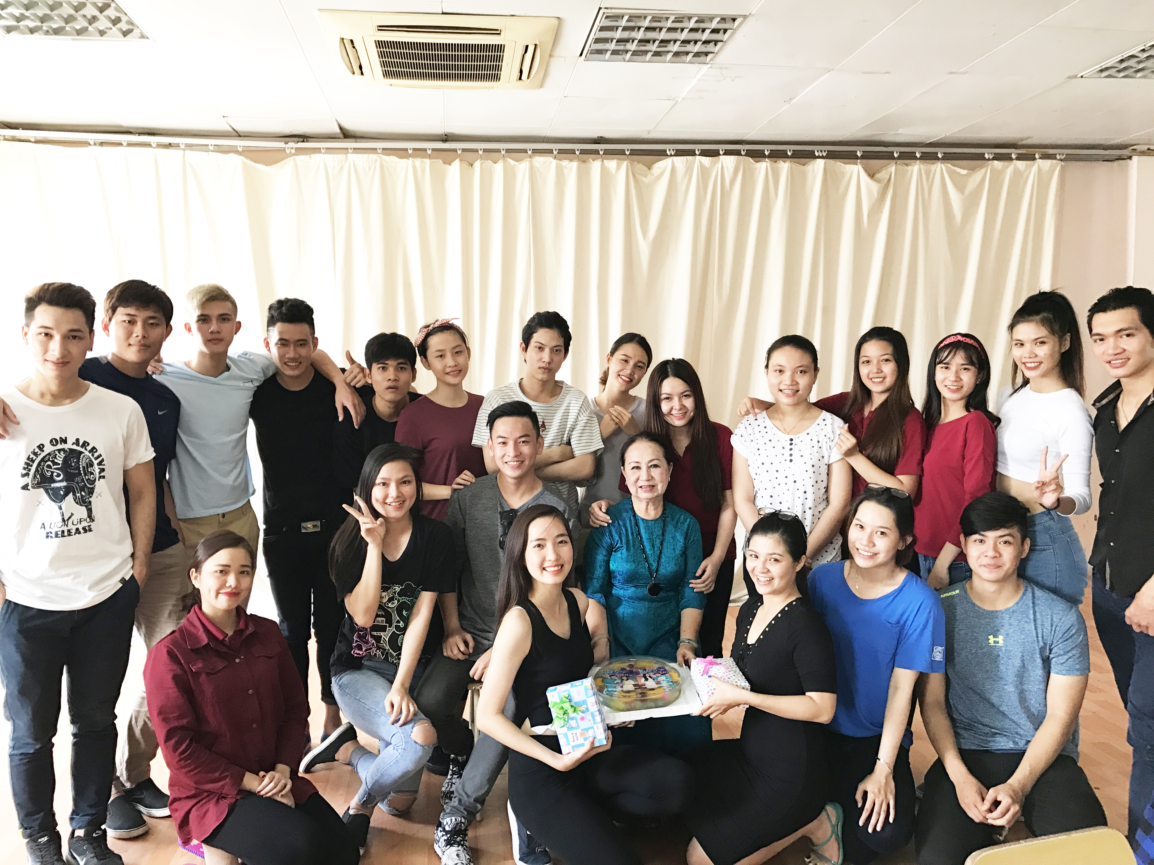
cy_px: 432
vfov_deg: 49.7
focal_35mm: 28
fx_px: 933
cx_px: 577
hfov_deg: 63.4
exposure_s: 1/33
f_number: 1.8
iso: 40
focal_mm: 3.99
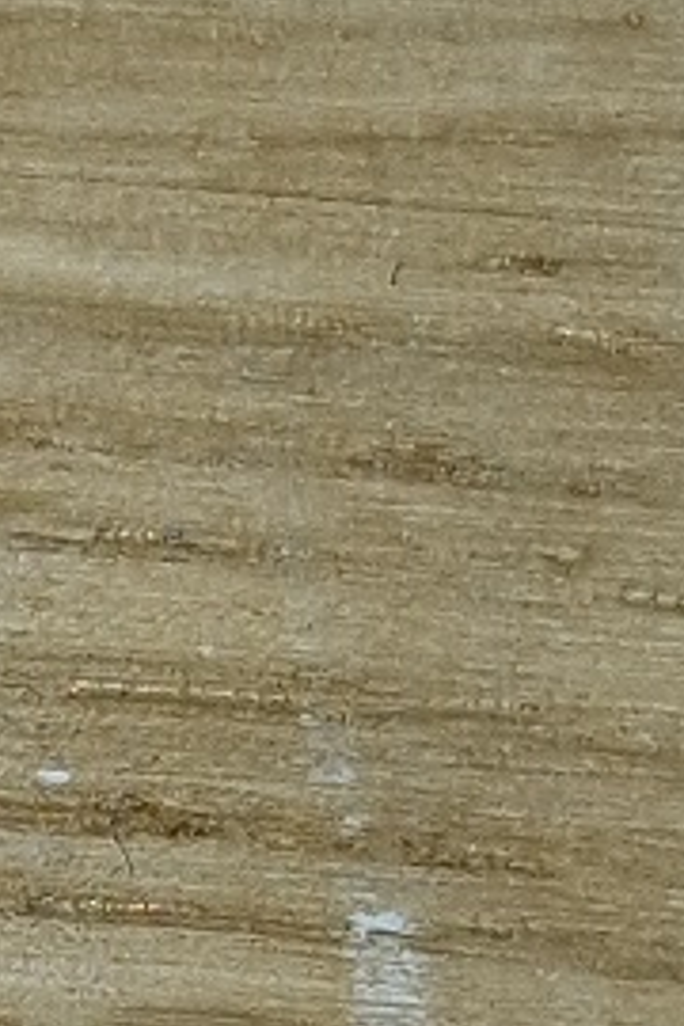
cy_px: 1087
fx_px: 2023
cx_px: -217
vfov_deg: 26.5
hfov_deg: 17.9
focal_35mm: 71
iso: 50
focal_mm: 6.4
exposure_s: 1/100
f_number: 1.8
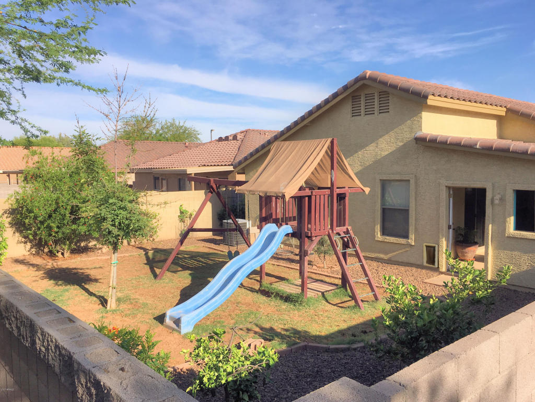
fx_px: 448
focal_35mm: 29
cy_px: 201
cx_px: 268
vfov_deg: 48.2
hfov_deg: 61.7
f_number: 2.2
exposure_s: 1/1637
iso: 25
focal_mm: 4.15
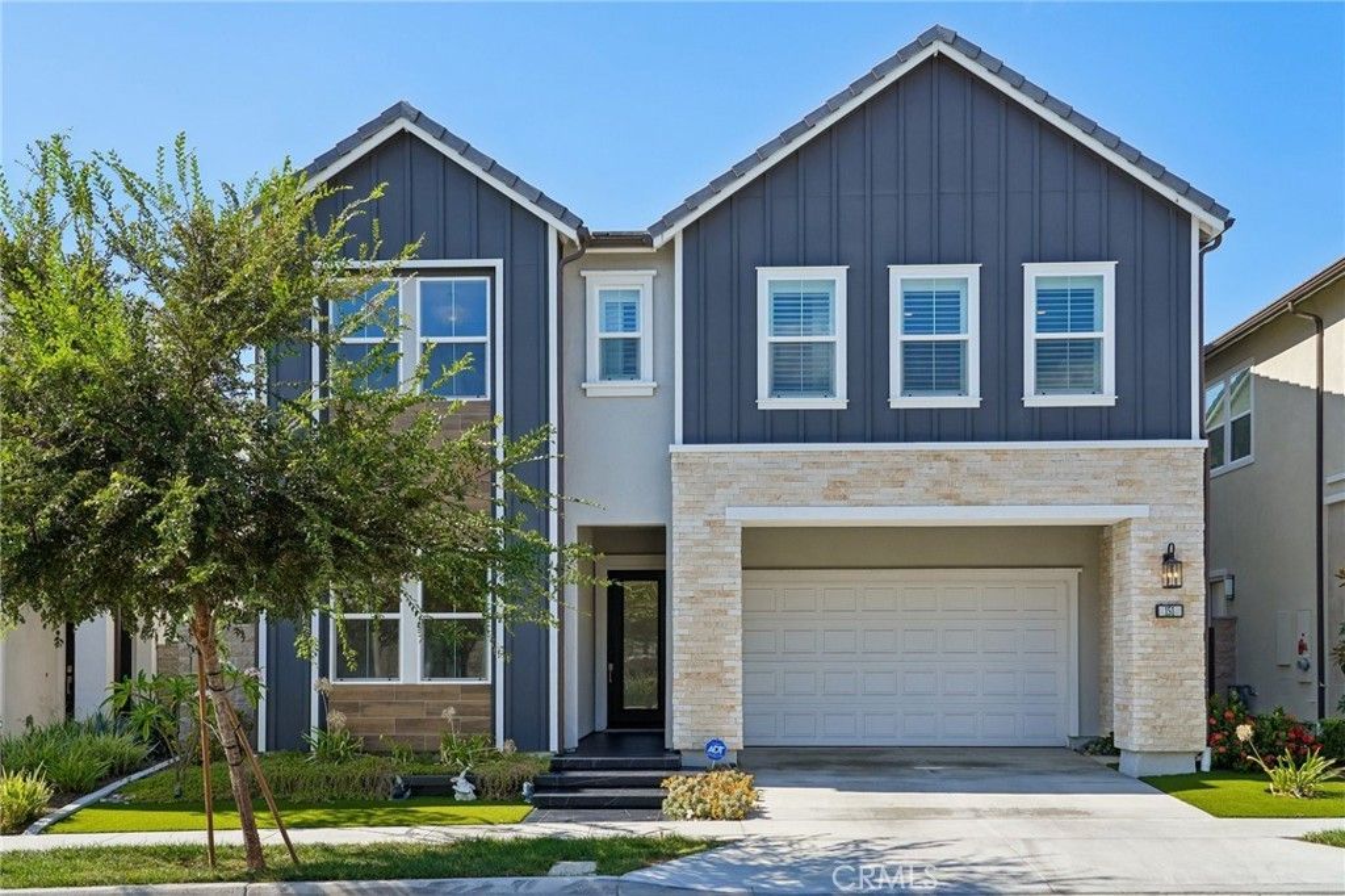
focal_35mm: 31
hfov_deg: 60.3
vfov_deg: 42.3
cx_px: 672
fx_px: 1158
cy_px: 448
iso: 100
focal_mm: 31
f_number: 8
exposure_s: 1/250
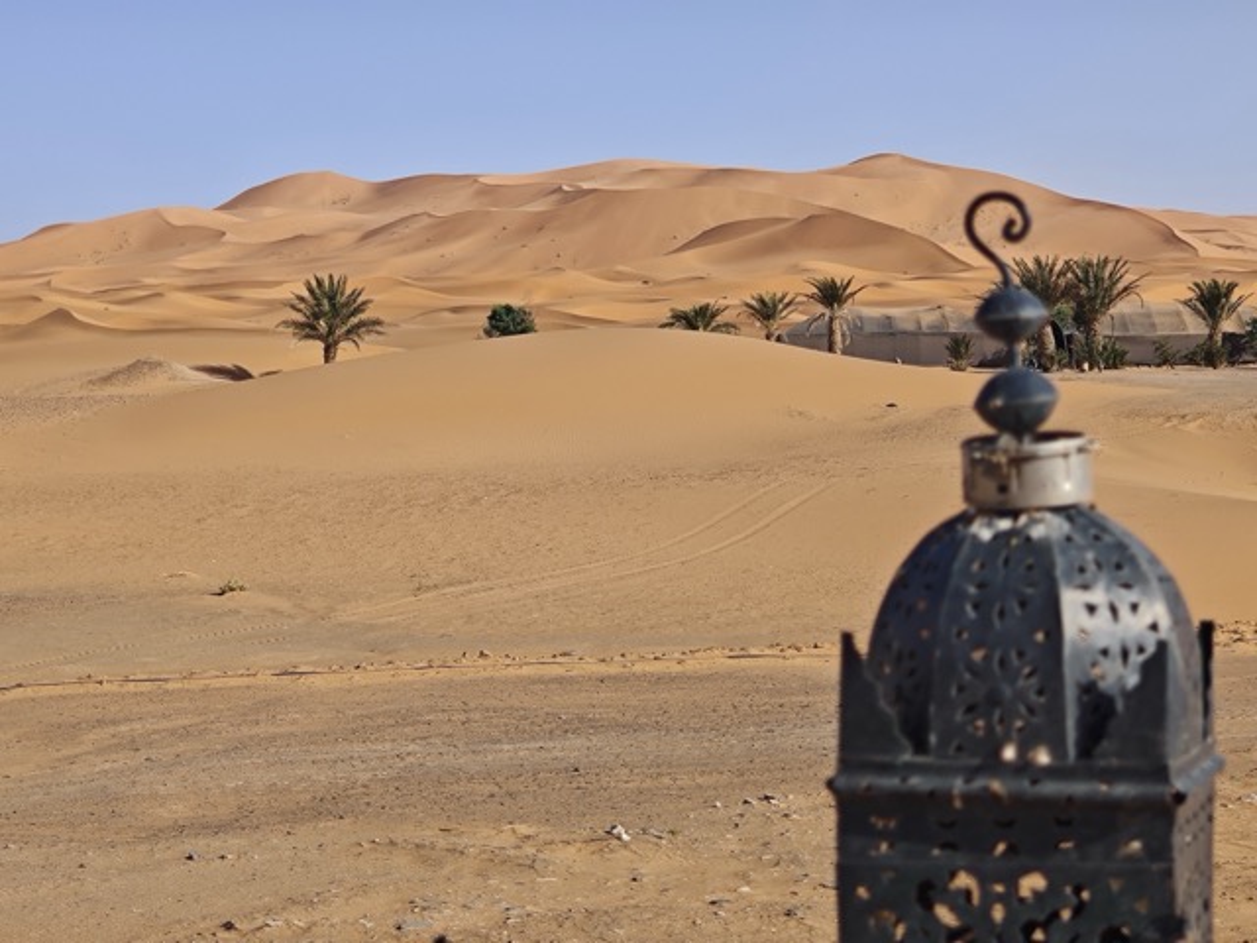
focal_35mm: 75
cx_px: 628
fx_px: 2723
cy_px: 472
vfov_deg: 19.6
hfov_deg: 26.0
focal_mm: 9.87
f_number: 1.8
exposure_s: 1/2683
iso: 50
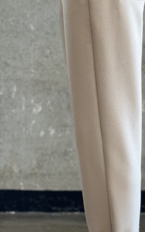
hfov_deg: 11.1
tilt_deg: -3.1
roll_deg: -0.1
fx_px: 746
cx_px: 84
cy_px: 100
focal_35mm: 118
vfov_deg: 17.7
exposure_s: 1/100
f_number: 1.78
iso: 80
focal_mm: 6.76
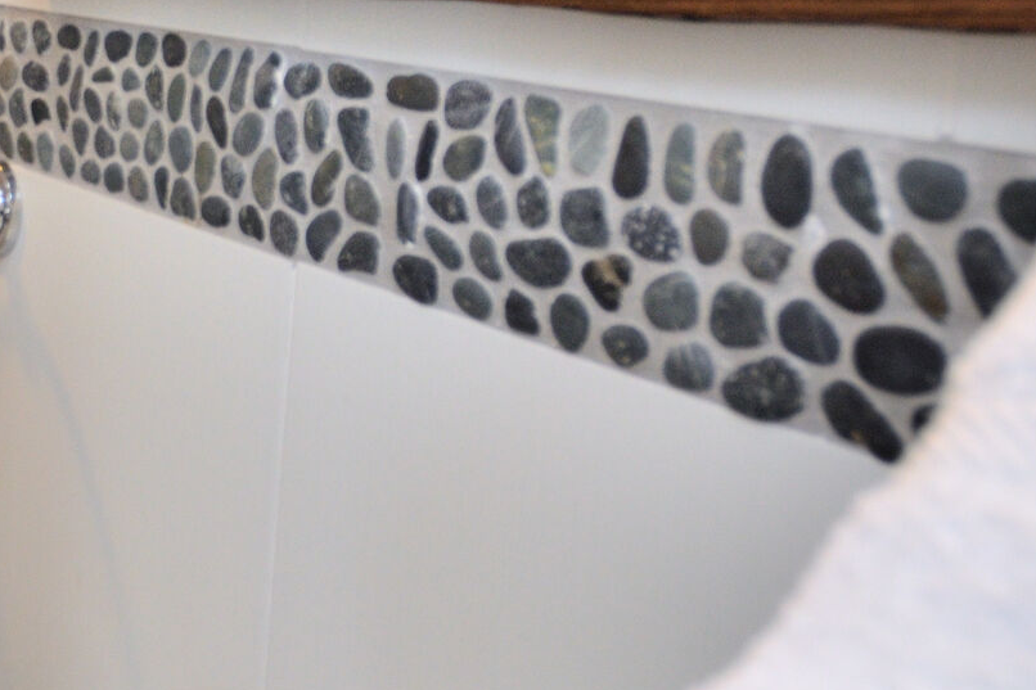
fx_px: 1496
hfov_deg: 28.8
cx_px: -405
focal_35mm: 52
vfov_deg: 24.7
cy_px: -3
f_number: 4
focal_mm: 10
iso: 360
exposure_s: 1/60
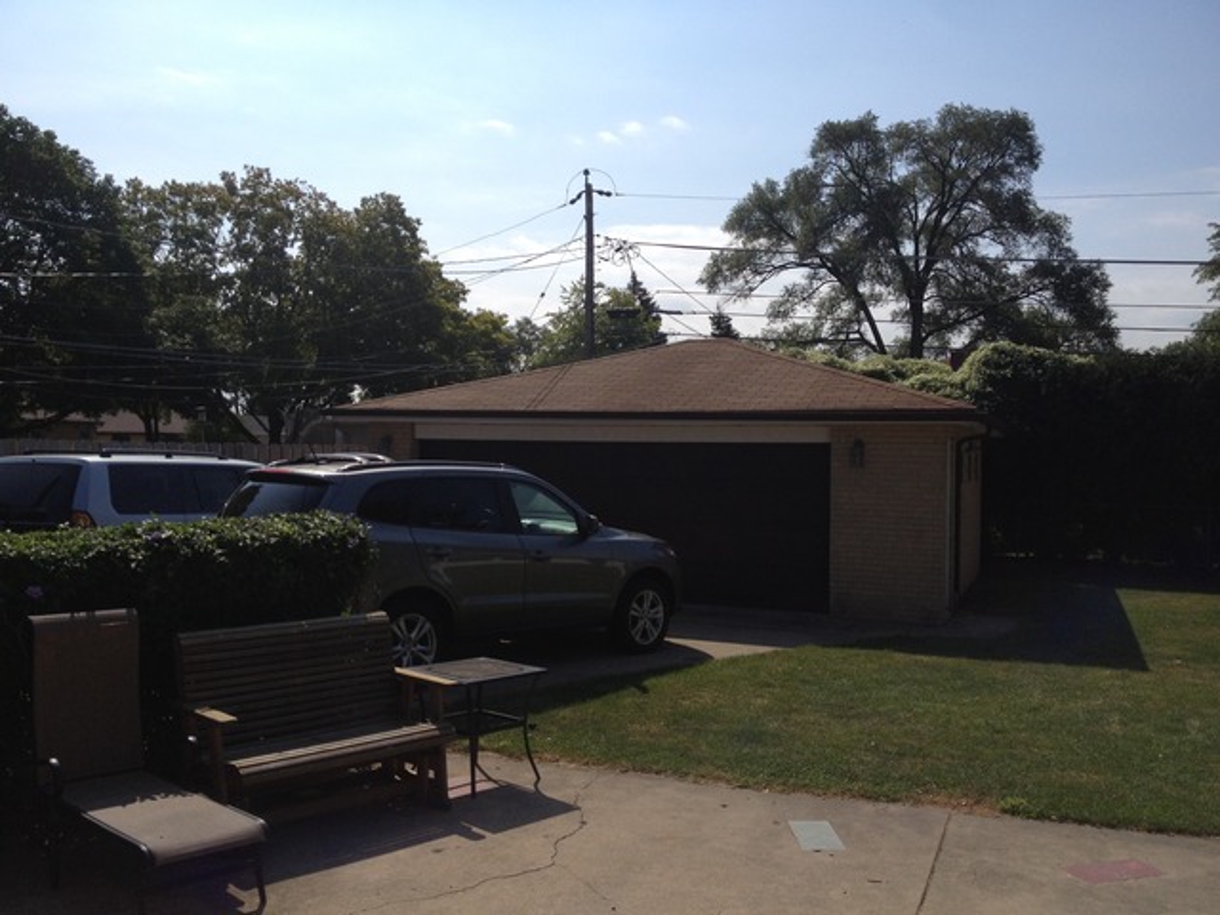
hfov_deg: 52.6
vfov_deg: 40.7
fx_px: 1234
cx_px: 610
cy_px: 458
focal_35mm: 35
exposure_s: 1/3460
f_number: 2.4
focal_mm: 4.28
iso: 50
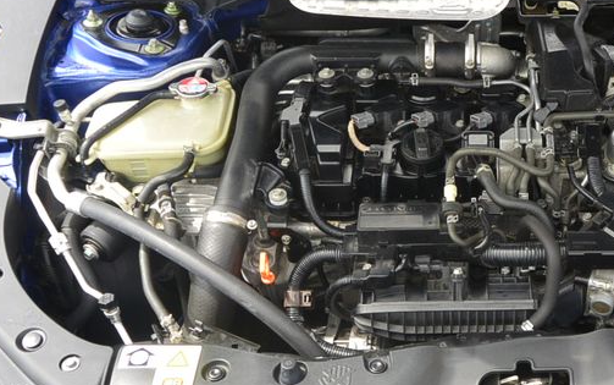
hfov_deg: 34.5
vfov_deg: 23.1
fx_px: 938
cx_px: 535
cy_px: 243
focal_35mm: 56
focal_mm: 10
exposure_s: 1/400
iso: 160
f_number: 4.5
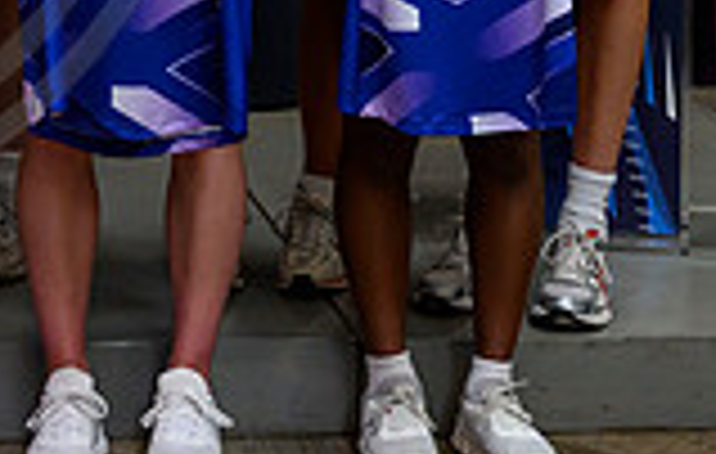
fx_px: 3215
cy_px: -339
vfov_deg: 7.9
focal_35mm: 164
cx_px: -187
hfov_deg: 12.4
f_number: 3.5
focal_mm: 42
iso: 4000
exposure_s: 1/320
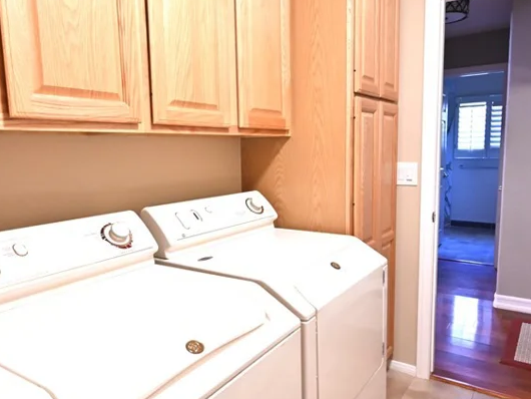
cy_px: 199
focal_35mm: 26
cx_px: 270
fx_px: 399
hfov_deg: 67.3
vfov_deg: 53.1
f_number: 5
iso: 2000
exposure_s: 1/60
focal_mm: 14
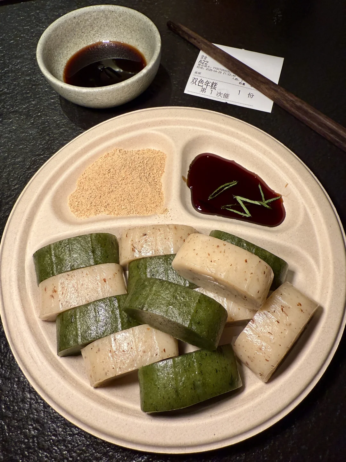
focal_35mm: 24
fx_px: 320
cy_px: 231
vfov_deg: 71.6
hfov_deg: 56.8
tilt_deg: -64.6
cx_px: 173
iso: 125
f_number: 2.2
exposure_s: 1/99
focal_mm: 2.22
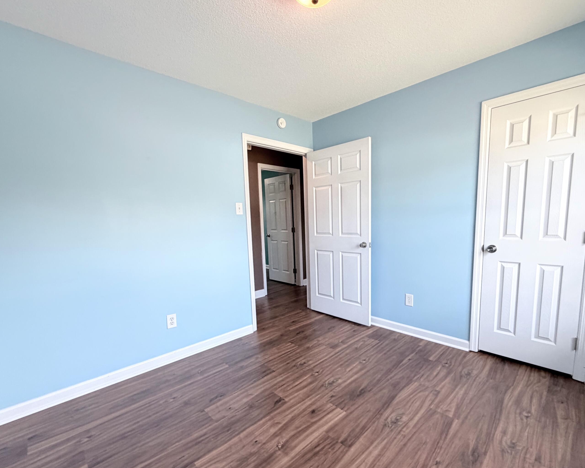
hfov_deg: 93.0
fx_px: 277
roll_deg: +1.9
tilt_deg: -8.1
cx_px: 310
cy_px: 256
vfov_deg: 80.2
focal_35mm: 16
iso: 250
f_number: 2.2
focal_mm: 2.22
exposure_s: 1/120
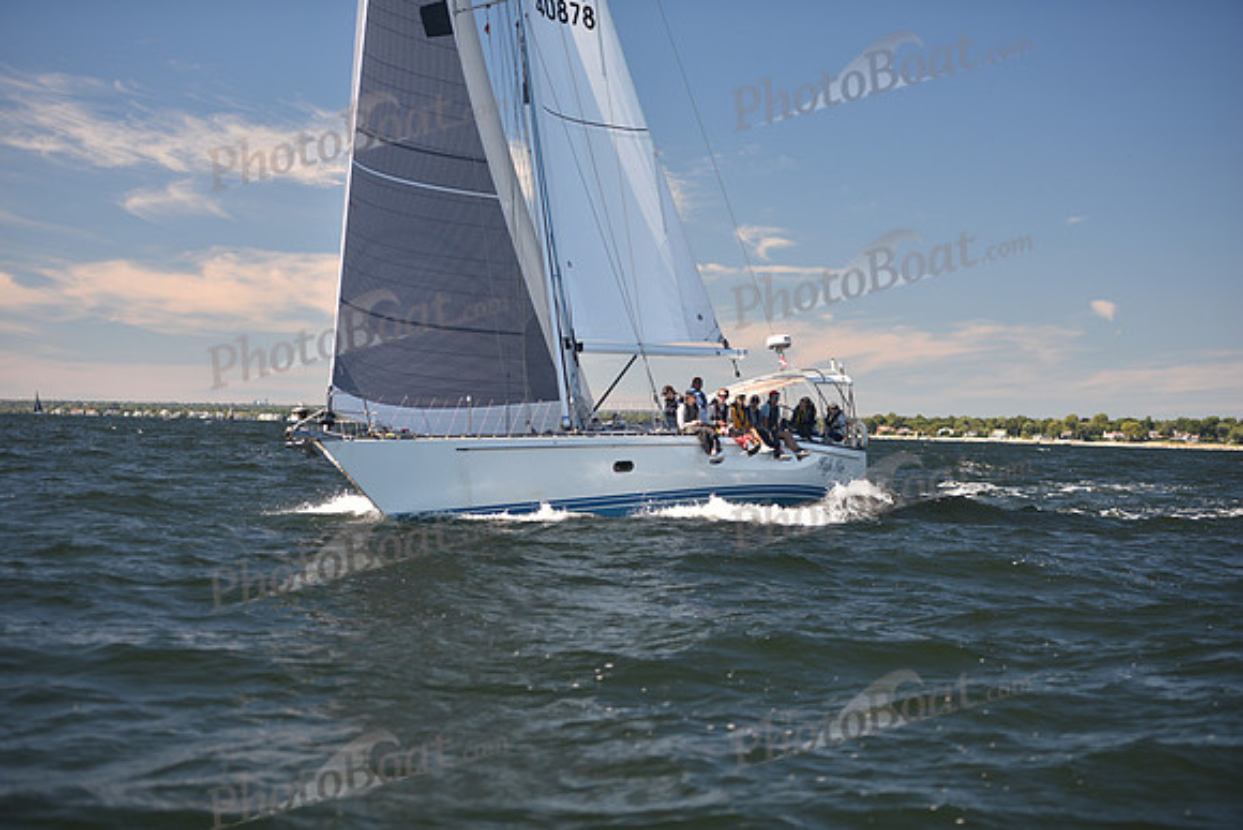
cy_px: 415
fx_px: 2694
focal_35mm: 78
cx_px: 622
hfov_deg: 26.0
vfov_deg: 17.5
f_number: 2.8
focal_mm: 78
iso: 200
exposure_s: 1/800
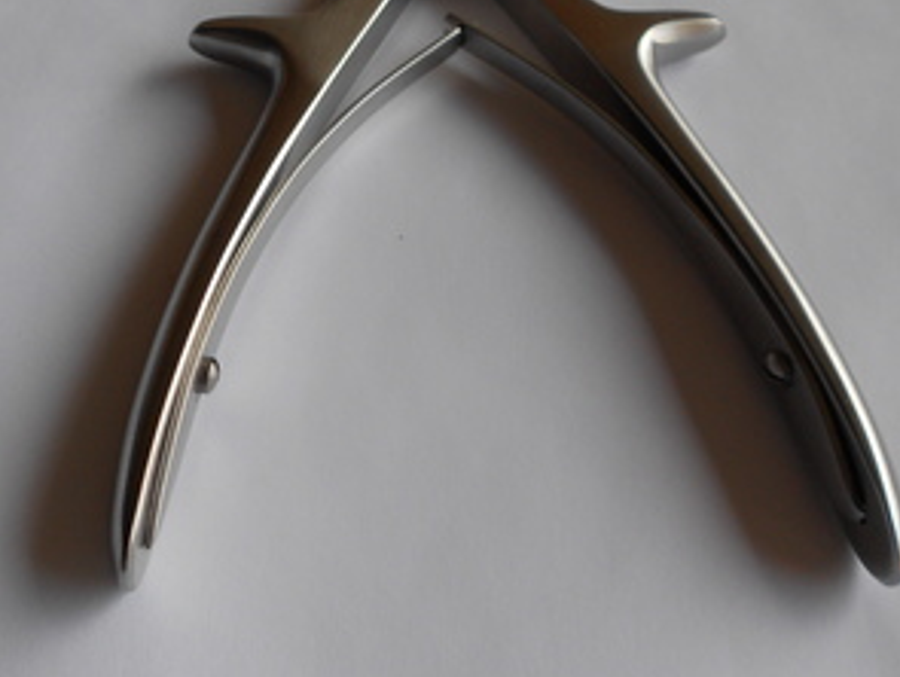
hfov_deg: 42.7
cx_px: 369
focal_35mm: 44
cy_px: 157
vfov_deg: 32.2
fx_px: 1145
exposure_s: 1/125
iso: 80
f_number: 3.2
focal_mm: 4.6
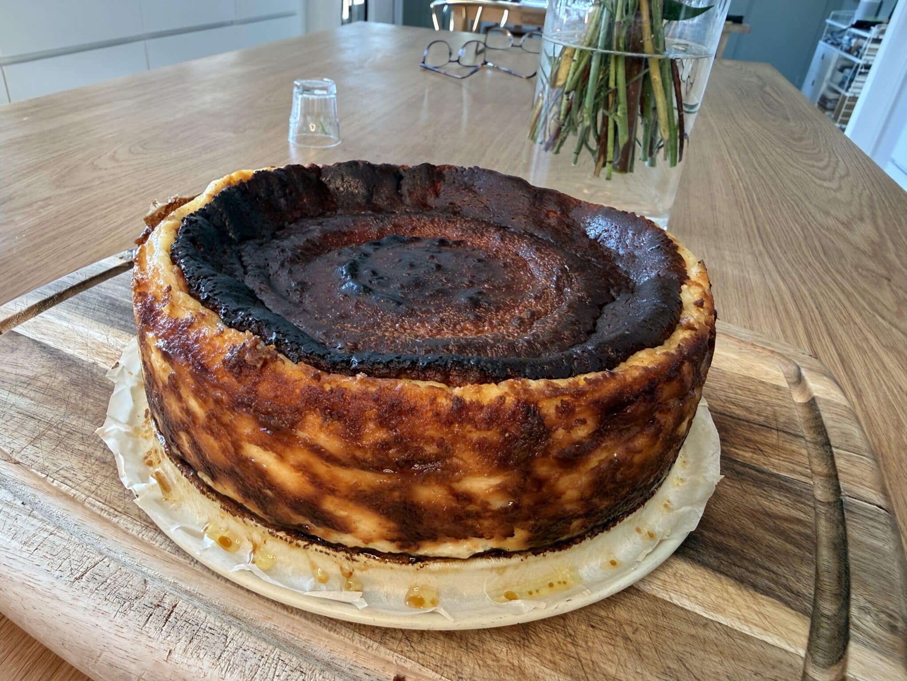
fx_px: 629
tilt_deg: -31.5
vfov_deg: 56.8
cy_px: 340
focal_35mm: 24
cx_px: 454
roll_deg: -3.5
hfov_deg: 71.6
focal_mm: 2.22
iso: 100
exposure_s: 1/101
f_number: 2.2
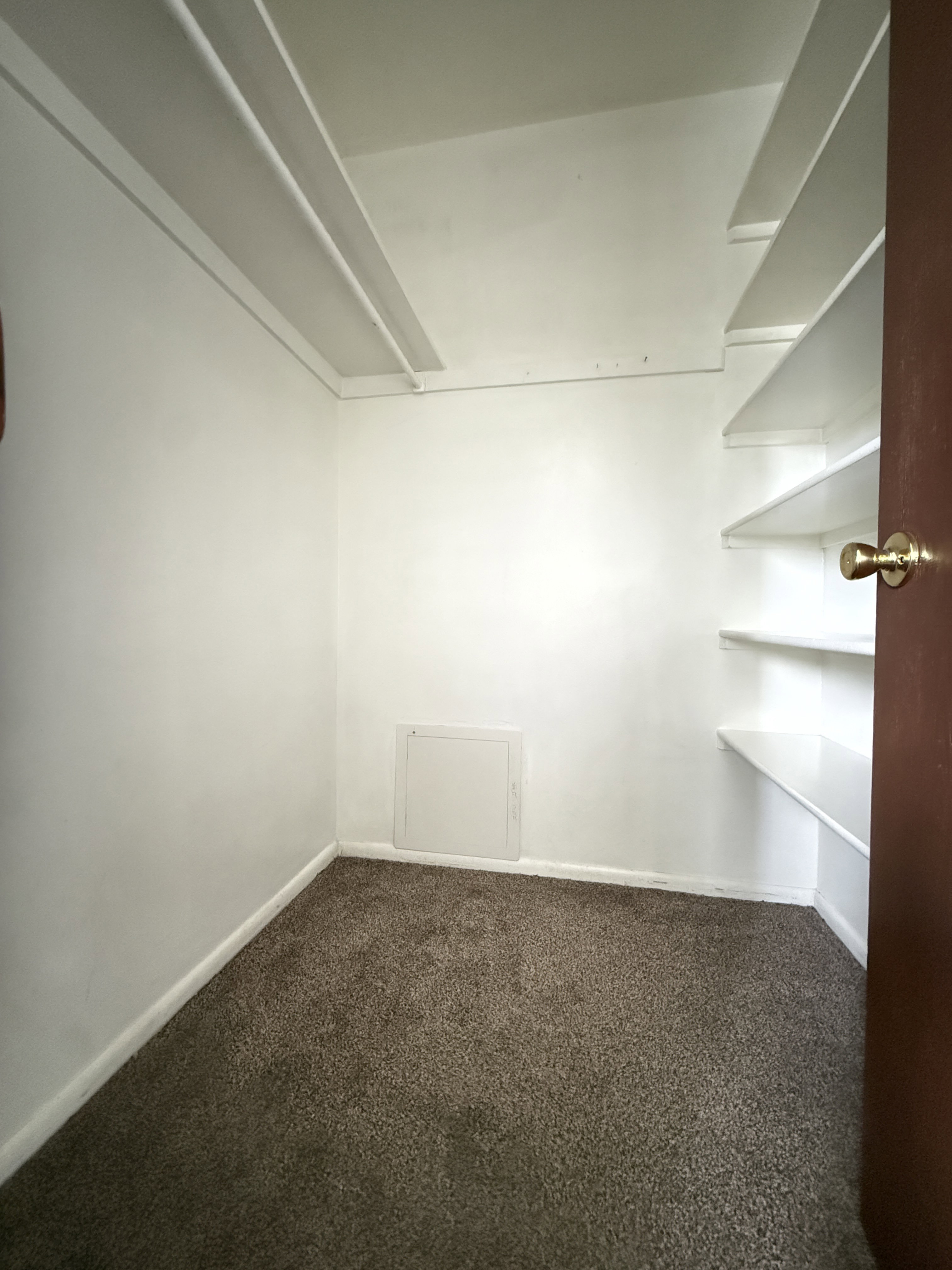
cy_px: 635
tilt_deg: -0.3
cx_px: 476
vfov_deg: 102.1
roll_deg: -0.7
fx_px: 513
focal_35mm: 14
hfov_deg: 85.7
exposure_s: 1/30
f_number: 2.2
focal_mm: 2.22
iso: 2000
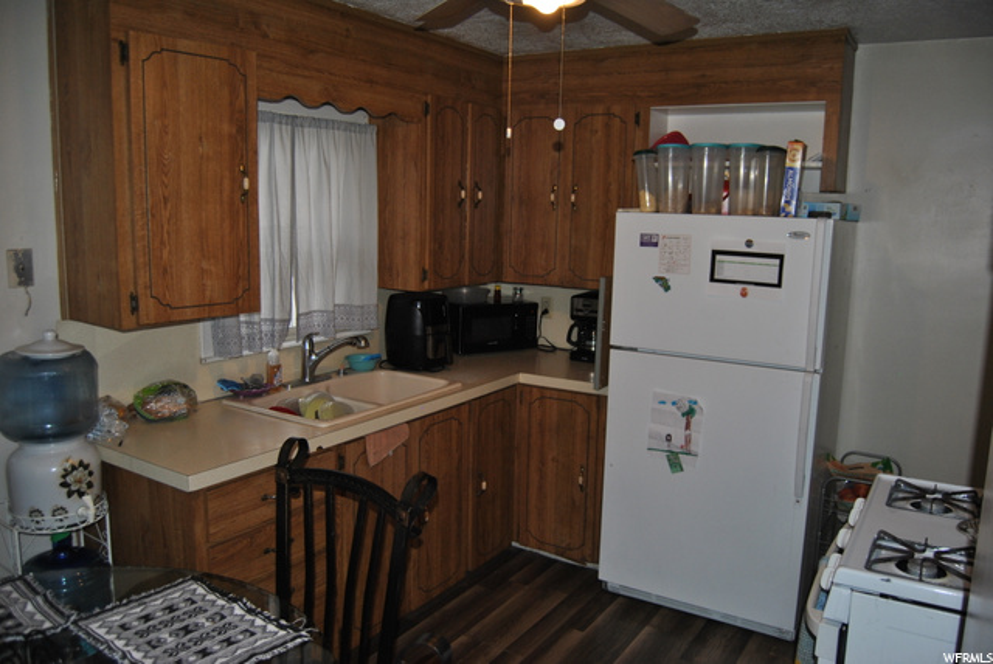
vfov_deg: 48.0
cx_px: 496
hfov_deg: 67.3
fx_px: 745
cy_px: 332
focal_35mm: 27
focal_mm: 18
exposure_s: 1/60
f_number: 3.5
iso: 200
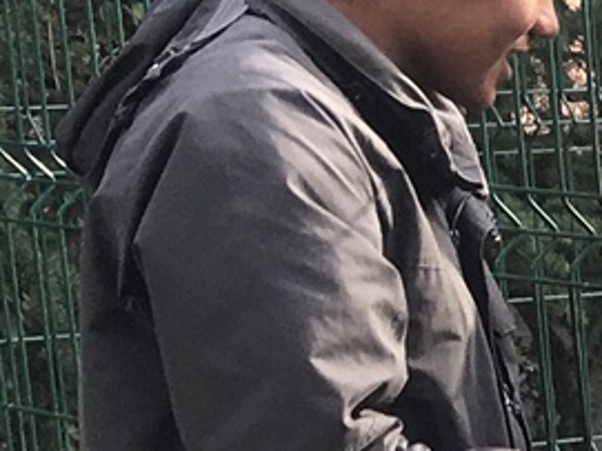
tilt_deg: -16.5
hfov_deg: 7.7
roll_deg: -0.4
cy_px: 920
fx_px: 3755
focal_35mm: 216
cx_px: 1970
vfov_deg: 6.6
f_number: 2.2
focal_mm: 4.15
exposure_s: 1/108
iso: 25
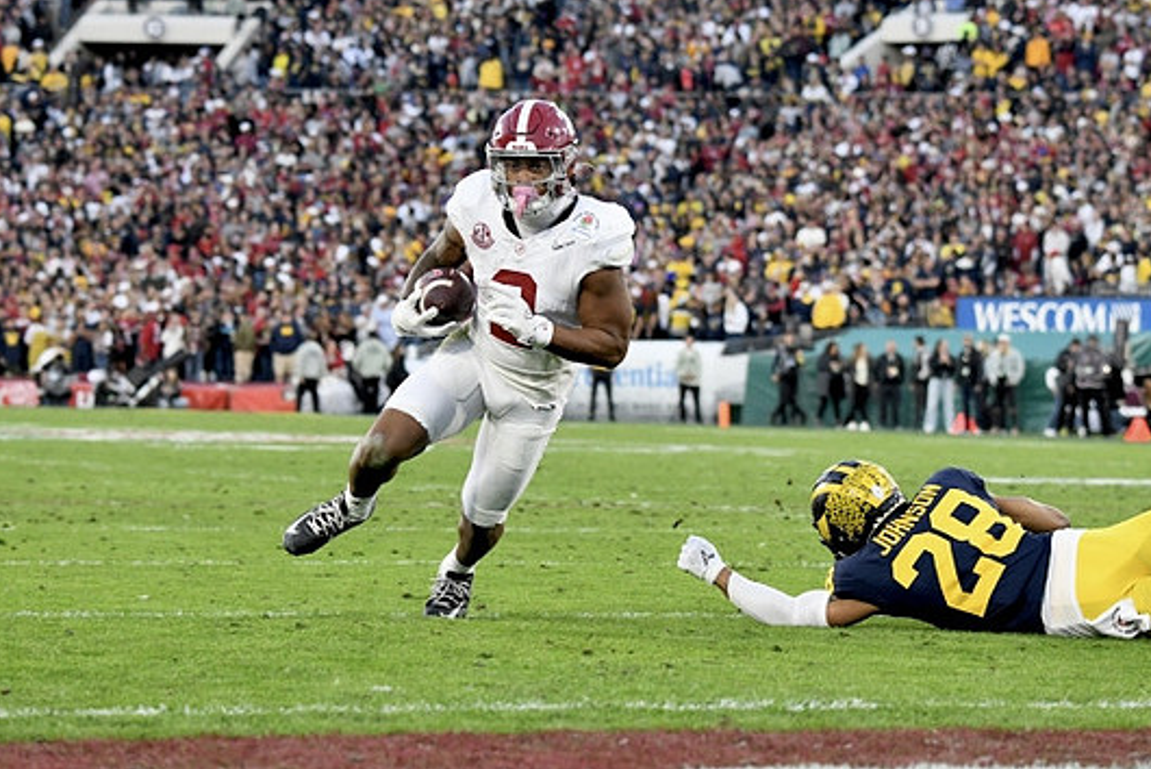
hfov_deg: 12.5
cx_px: 552
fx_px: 5246
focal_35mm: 164
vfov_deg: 8.4
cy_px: 355
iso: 3200
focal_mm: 150
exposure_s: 1/1000
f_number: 5
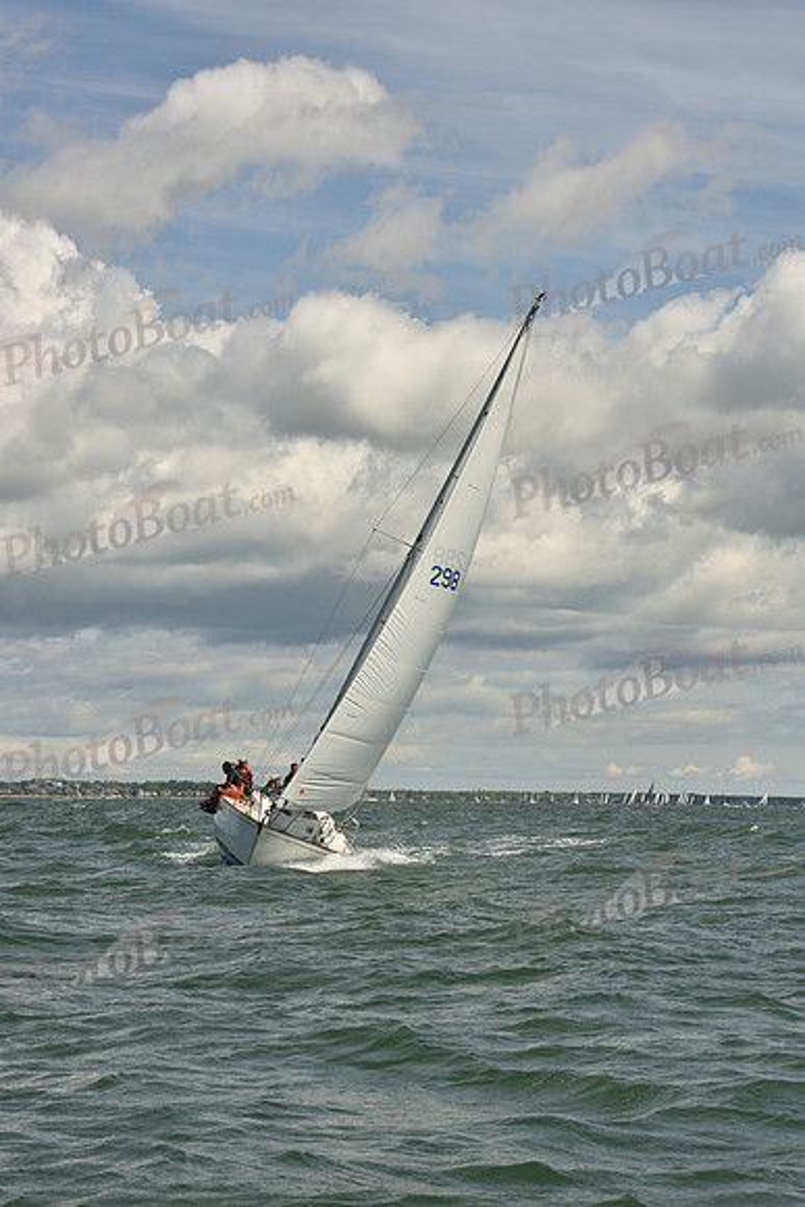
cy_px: 604
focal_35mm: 85
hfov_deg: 16.1
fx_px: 2849
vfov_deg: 23.9
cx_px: 402
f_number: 13
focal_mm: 85
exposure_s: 1/800
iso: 320
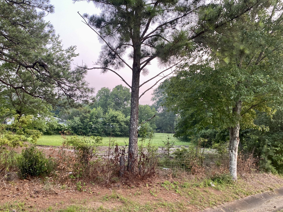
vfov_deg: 45.2
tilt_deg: -0.1
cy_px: 126
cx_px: 129
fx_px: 253
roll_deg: -1.4
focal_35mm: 31
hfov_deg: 58.3
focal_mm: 4.25
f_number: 1.8
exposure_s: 1/121
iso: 64
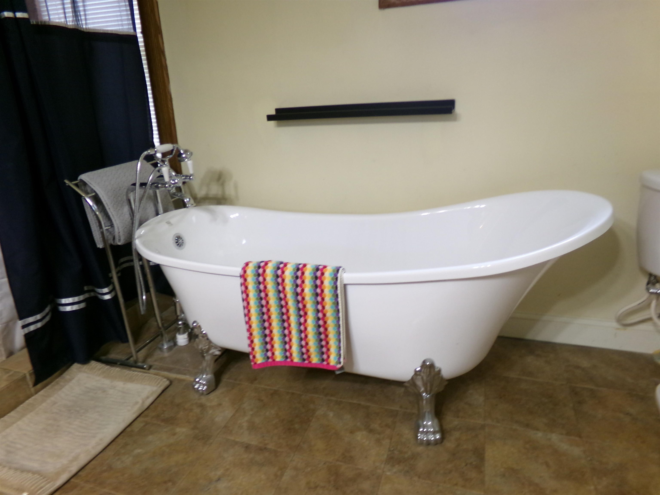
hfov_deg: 71.6
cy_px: 248
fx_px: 458
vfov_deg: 56.8
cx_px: 330
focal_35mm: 24
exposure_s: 1/17
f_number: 3.7
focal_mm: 4.3
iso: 298
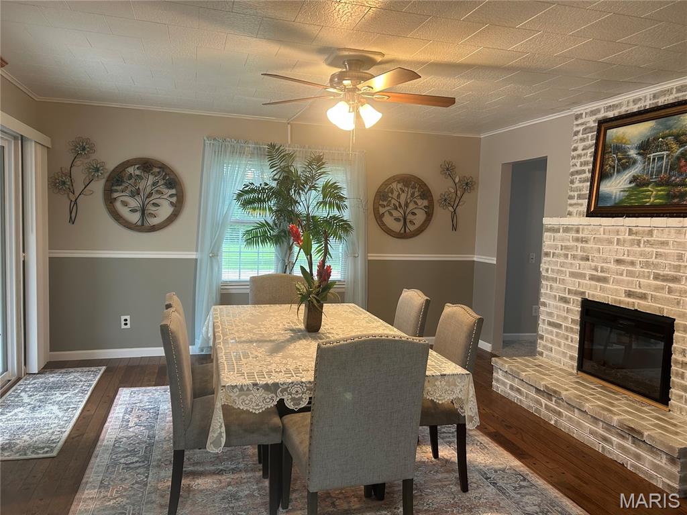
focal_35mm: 26
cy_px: 258
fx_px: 516
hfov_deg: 67.3
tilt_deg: -4.6
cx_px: 344
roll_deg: -1.5
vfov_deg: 53.1
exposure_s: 1/60
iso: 100
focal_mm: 5.7
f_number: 1.5
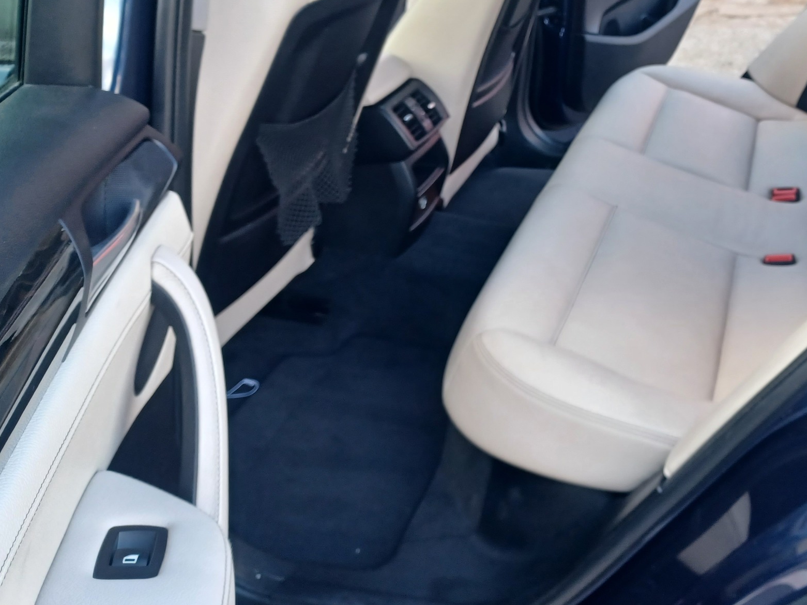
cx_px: 603
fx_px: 956
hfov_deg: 44.3
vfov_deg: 34.6
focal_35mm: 41
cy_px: 176
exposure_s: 1/50
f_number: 1.8
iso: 125
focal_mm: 4.6
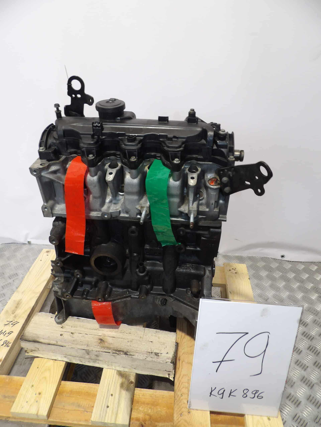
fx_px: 297
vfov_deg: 71.6
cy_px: 214
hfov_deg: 56.8
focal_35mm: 24
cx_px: 160
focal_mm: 4.3
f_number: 2.8
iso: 153
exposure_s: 1/33
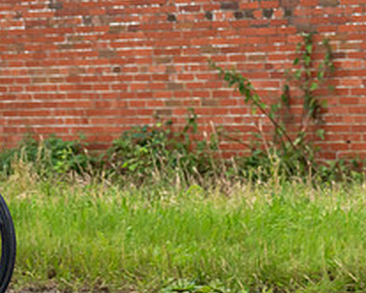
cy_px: 75
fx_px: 2917
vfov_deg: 5.8
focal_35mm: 269
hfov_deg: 7.1
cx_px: -127
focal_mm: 79
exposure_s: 1/800
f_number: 3.2
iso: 1000
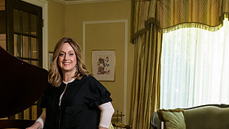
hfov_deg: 33.3
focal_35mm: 63
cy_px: 135
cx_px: 97
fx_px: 382
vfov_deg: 18.5
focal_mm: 29
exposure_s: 1/125
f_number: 4
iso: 1600
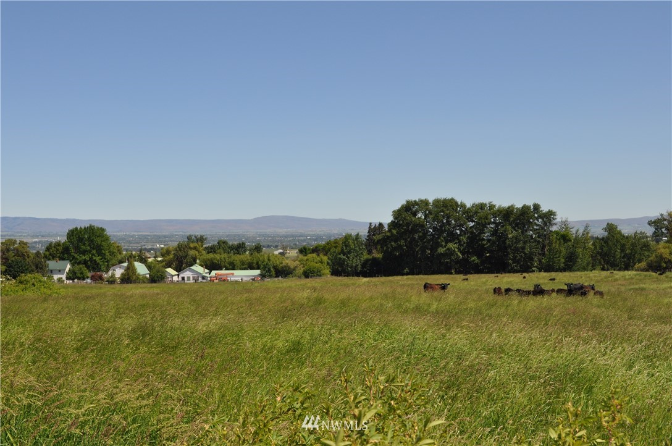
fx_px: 895
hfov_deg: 41.2
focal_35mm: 48
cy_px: 223
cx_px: 336
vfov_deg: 28.0
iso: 200
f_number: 10
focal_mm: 32
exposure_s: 1/400
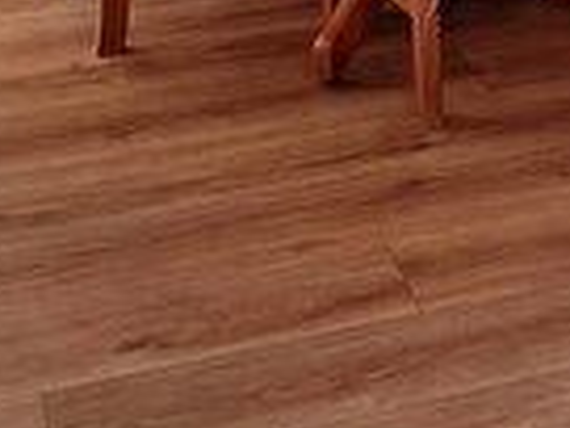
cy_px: -363
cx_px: 696
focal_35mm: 118
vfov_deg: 11.6
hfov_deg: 16.0
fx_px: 1943
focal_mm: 5.54
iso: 80
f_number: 1.8
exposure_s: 1/50
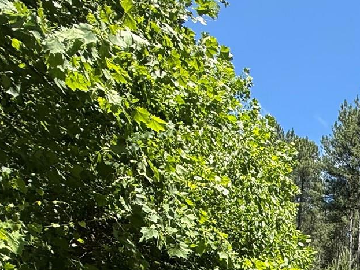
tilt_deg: +8.1
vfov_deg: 26.7
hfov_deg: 30.3
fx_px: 478
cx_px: 493
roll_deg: -0.1
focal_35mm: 46
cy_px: 350
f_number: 2.2
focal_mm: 2.22
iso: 50
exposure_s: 1/726
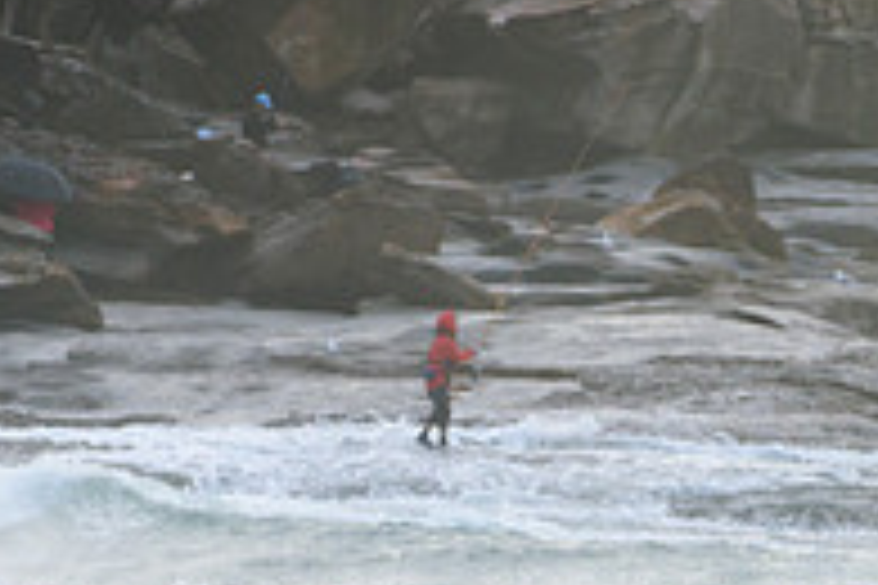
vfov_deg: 0.9
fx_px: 36434
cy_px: 727
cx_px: 603
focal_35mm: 1494
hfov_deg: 1.4
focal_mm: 500
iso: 280
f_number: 5.6
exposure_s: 1/1000
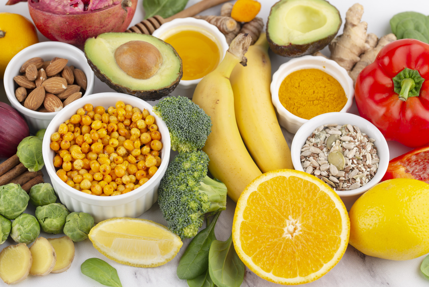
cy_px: 144
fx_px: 1252
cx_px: 214
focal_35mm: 105
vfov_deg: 13.1
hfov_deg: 19.4
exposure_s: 1/100
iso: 100
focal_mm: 105
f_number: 9
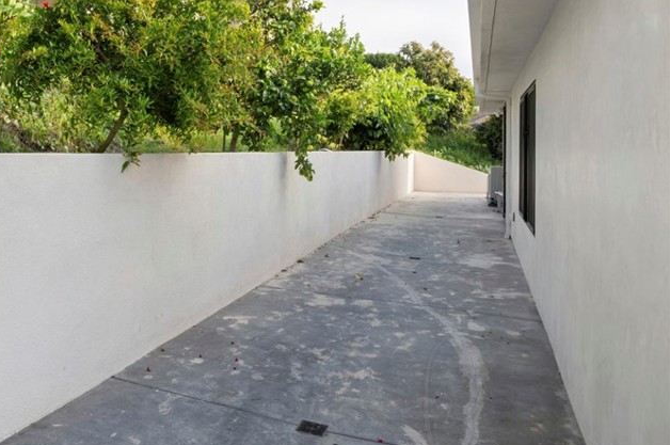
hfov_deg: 55.6
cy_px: 140
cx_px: 125
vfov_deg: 41.5
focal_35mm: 31
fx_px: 576
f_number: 11
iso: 100
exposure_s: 1/15
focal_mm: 19
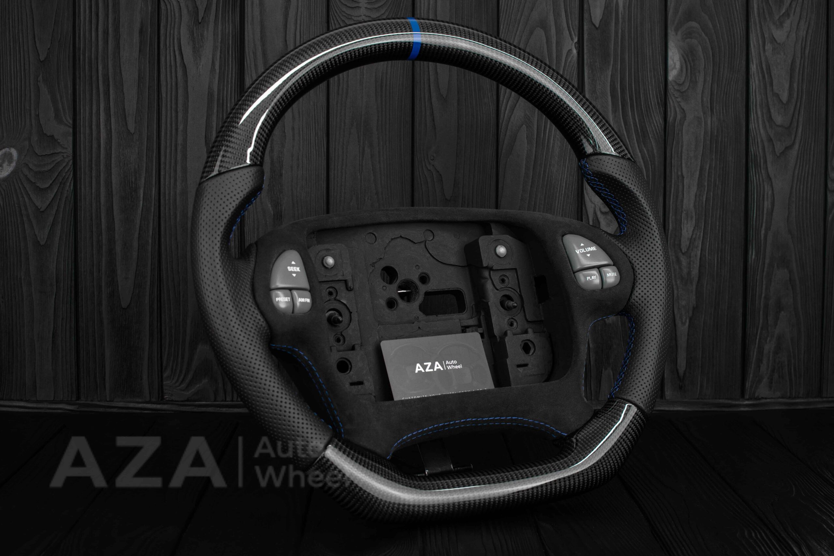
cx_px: 417
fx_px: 1216
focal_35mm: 52
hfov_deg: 37.8
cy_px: 278
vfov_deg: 25.8
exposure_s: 1/125
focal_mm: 35
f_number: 6.3
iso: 500
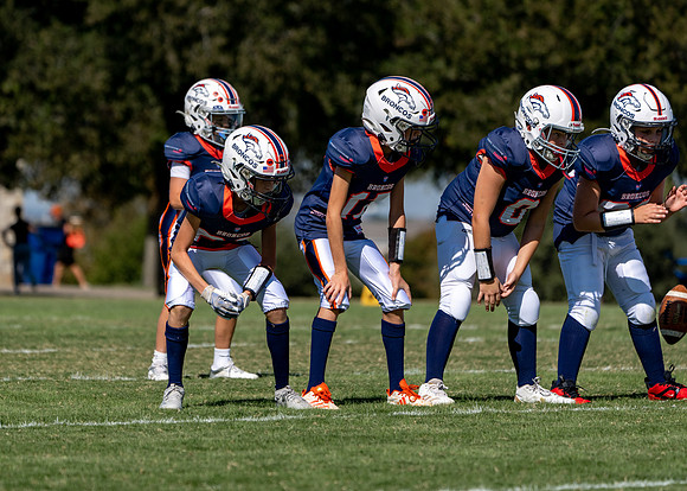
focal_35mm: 312
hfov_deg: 6.5
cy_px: 220
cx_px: 274
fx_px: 6090
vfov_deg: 4.6
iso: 125
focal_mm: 262
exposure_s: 1/1600
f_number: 5.6
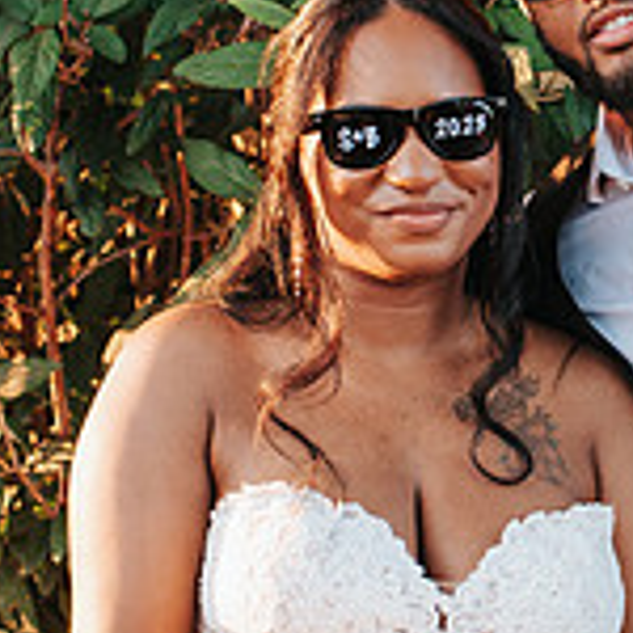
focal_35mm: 130
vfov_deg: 13.4
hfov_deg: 13.2
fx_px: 2690
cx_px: 664
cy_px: 298
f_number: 3.2
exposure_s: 1/250
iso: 640
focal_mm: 35
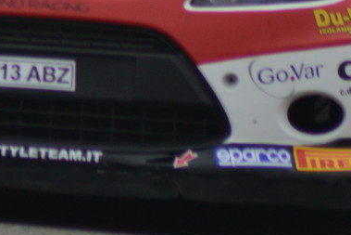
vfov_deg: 0.8
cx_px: -43
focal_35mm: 1773
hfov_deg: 1.2
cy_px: -142
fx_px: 17292
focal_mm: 280
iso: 400
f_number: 5.3
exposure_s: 1/640
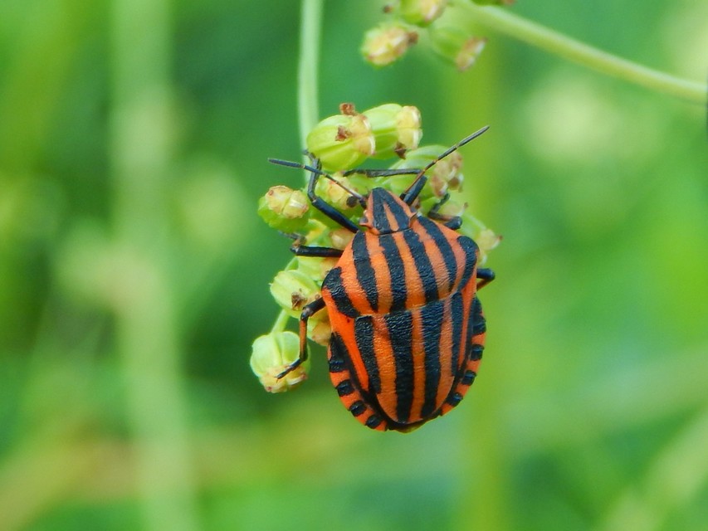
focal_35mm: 114
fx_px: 2332
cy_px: 266
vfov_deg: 13.0
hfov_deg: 17.3
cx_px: 354
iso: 125
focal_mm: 20.5
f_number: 4.6
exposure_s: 1/30
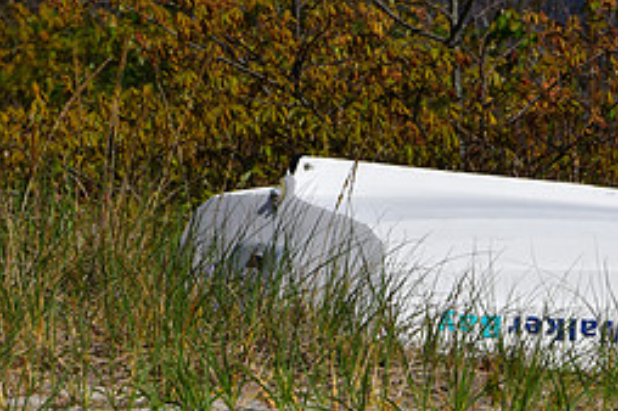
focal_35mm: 1029
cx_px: 392
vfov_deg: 1.3
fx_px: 17652
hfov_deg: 2.0
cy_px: 356
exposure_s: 1/500
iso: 250
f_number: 16
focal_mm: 300
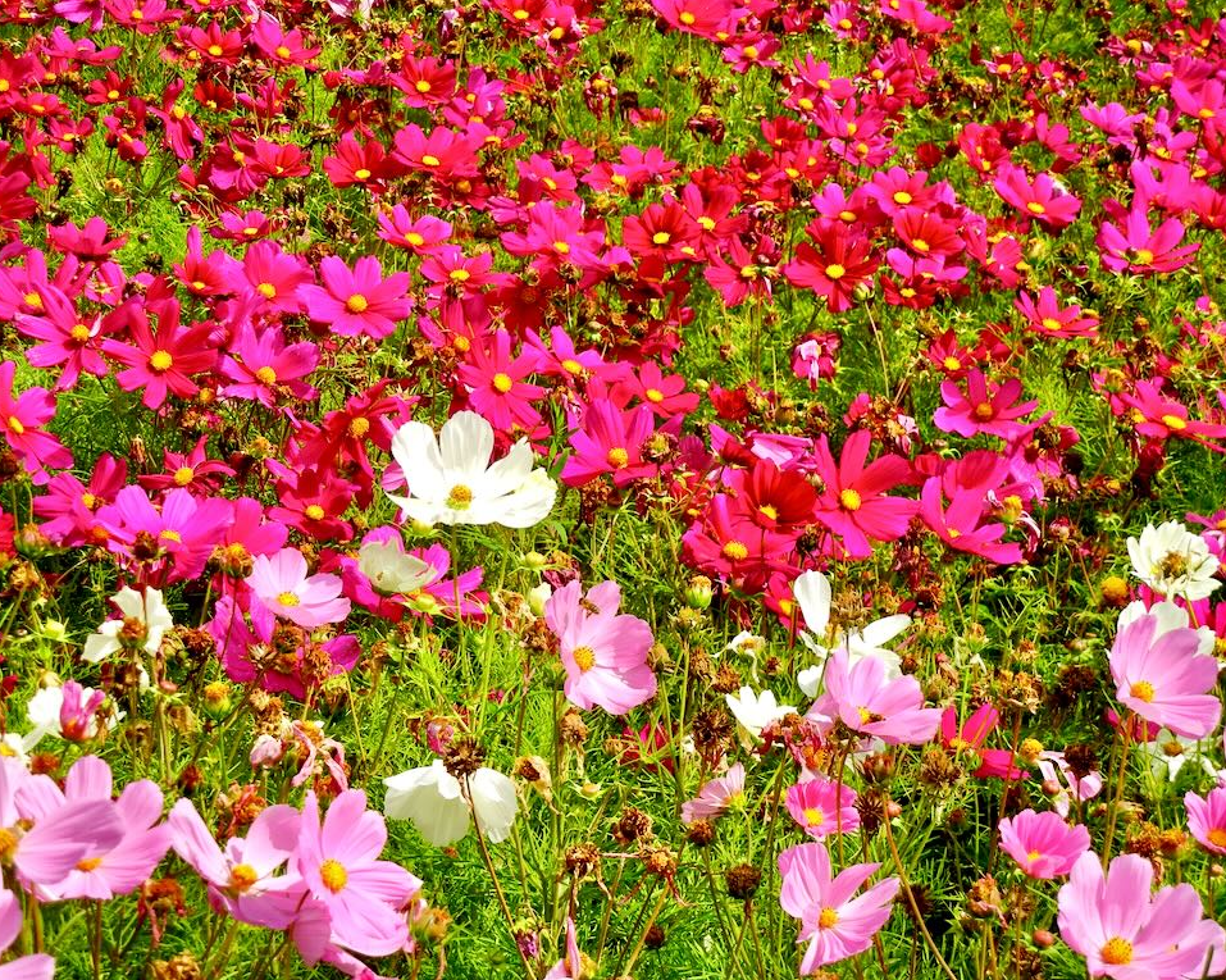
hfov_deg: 20.6
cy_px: 489
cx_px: 576
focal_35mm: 93
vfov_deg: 16.5
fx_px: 3373
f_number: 8.8
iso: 160
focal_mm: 16
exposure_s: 1/265
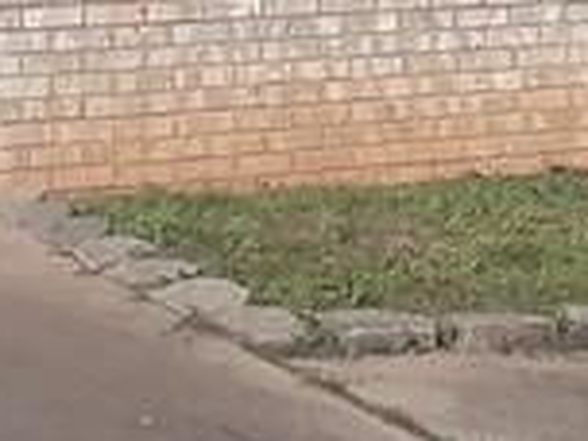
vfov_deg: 7.6
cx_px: 228
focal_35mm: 189
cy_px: -344
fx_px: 3210
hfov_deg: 10.5
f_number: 1.9
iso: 40
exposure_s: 1/2646
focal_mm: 2.9
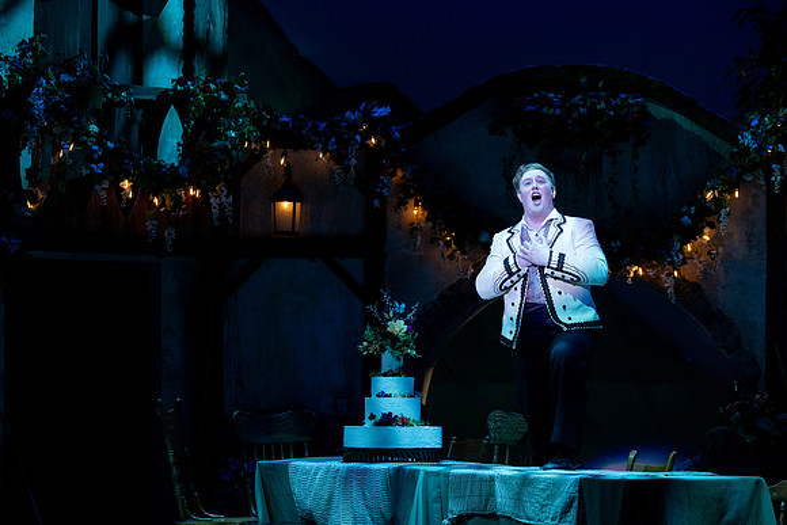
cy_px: 262
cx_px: 394
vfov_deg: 11.0
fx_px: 2733
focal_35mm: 125
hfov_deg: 16.4
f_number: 5
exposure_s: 1/160
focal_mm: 125
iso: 1000
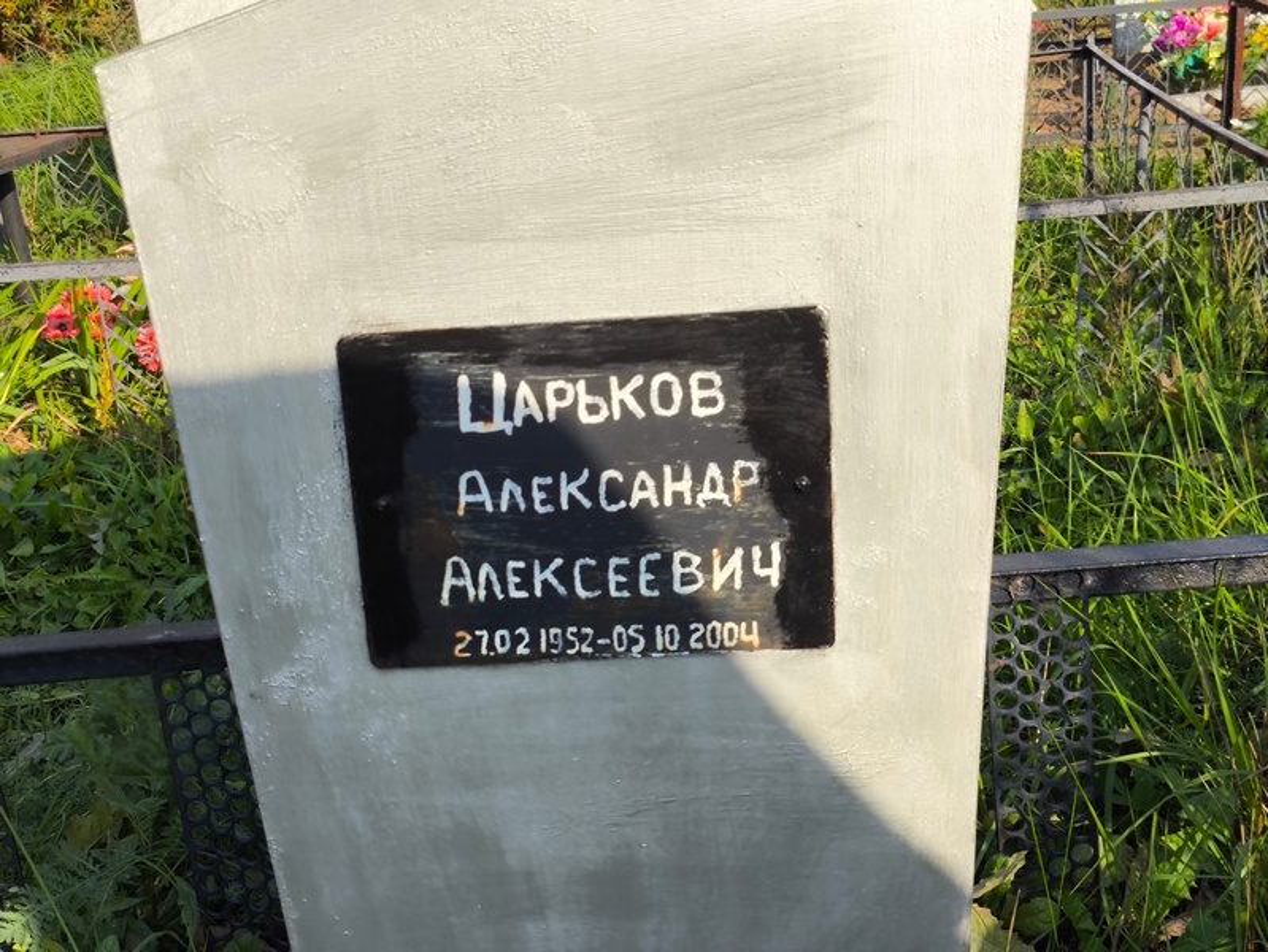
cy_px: 476
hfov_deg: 38.2
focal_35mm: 50
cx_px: 634
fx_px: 1832
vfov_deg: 29.1
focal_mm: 4.71
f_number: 1.7
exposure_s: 1/954
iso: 50
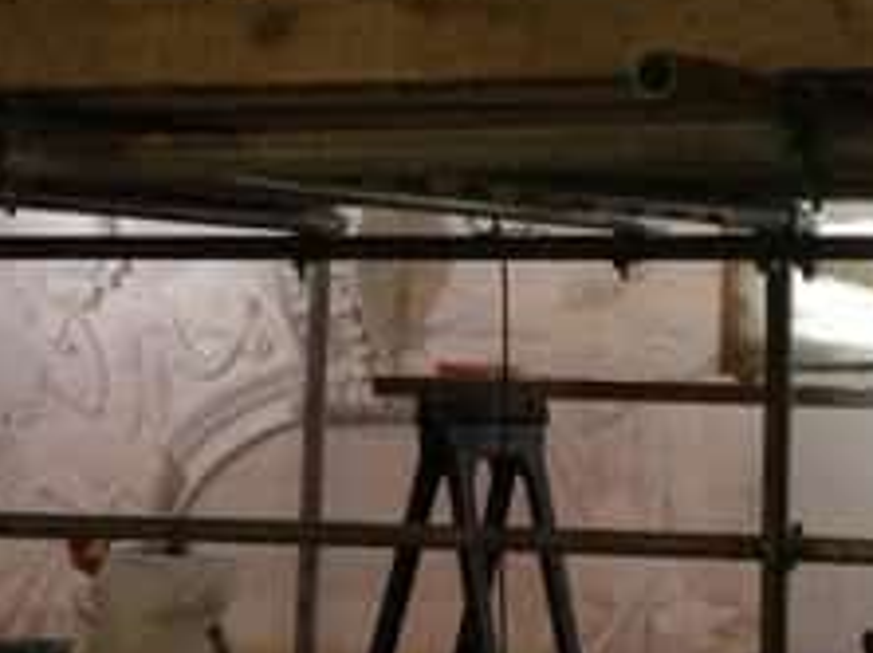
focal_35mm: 134
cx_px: 873
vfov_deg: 11.0
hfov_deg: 14.5
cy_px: 262
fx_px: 3376
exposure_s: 1/15
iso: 320
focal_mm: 4.1
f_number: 2.4
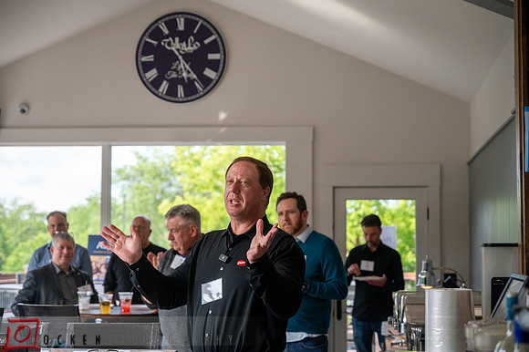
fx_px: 1028
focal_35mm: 70
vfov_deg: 19.4
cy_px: 176
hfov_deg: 28.9
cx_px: 264
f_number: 4
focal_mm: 70
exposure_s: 1/640
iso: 640
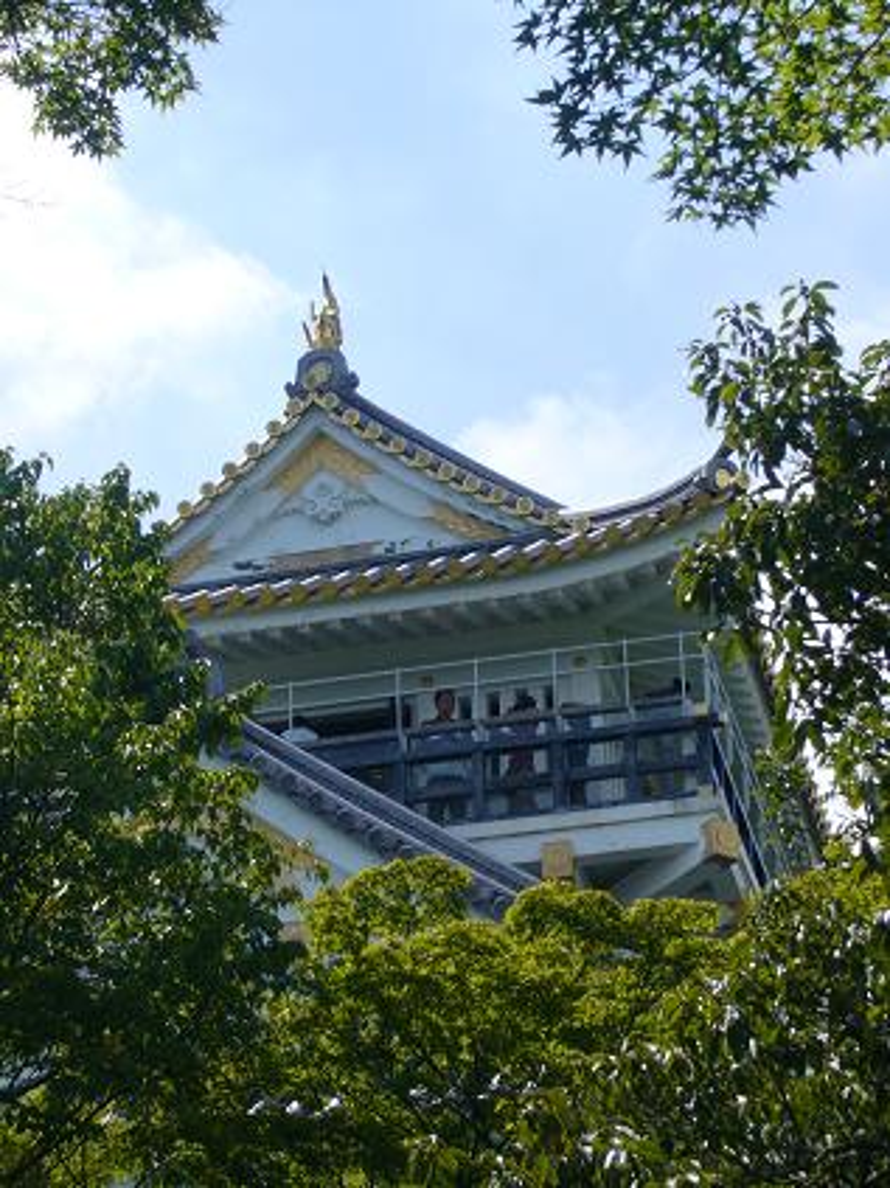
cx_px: 445
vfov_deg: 18.7
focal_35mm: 105
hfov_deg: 14.1
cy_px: 594
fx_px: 3601
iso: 80
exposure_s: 1/160
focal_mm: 17.4
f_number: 10
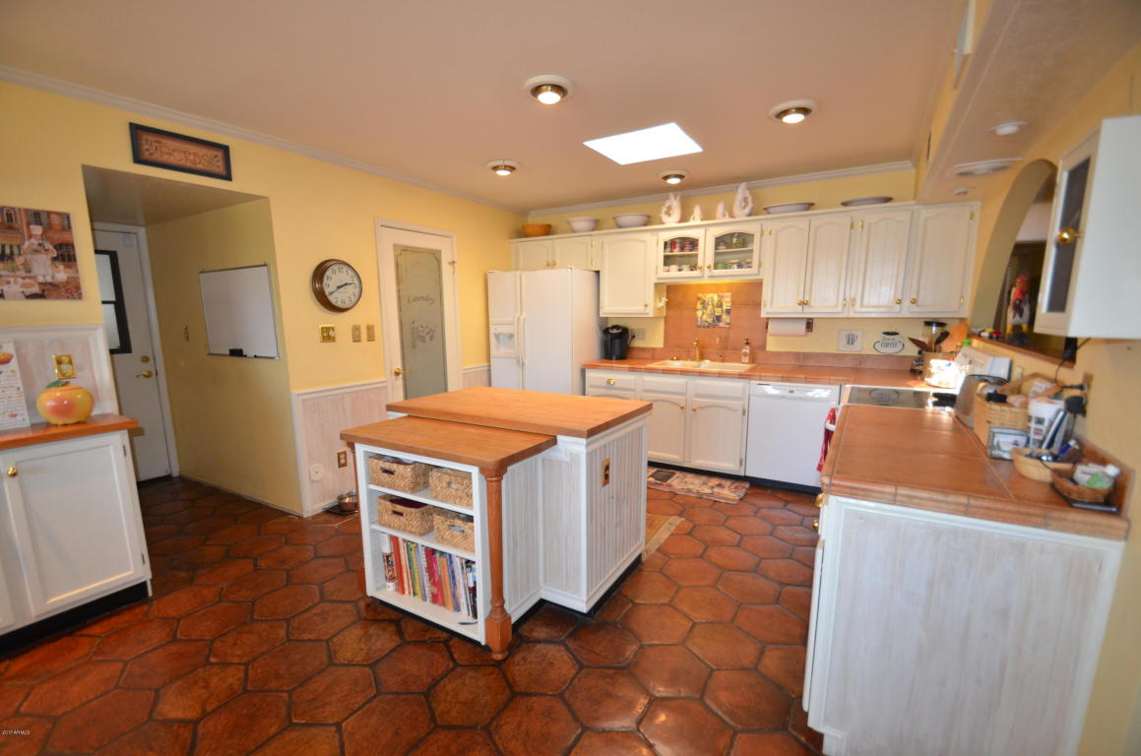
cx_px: 570
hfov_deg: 100.5
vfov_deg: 77.1
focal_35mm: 15
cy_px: 378
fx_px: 474
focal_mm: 10
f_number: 3.5
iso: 500
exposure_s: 1/60
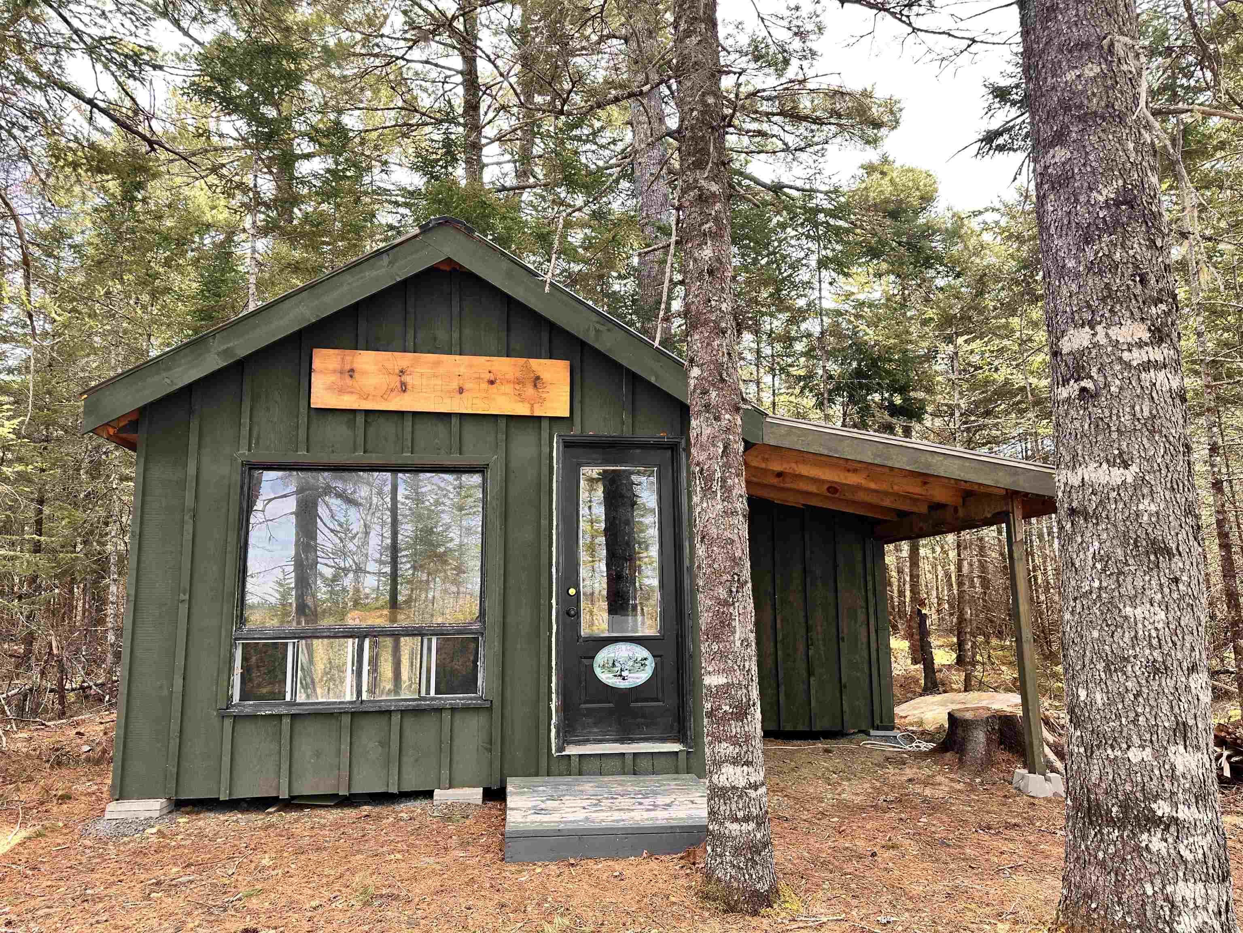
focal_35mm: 24
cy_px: 466
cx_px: 622
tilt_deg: +8.6
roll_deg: +0.0
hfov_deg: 71.6
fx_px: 862
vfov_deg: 56.8
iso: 80
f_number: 1.78
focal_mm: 6.86
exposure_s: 1/380
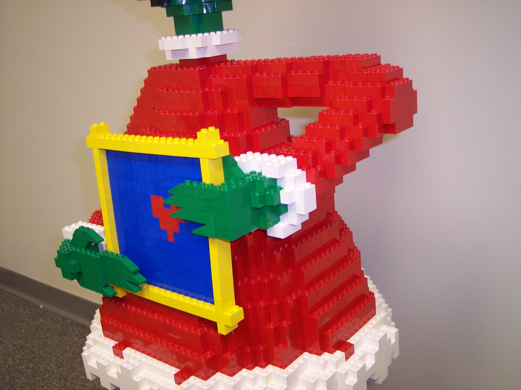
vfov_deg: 37.7
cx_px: 260
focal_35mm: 38
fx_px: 572
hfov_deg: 49.0
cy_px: 195
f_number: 2.8
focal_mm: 8
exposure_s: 1/30
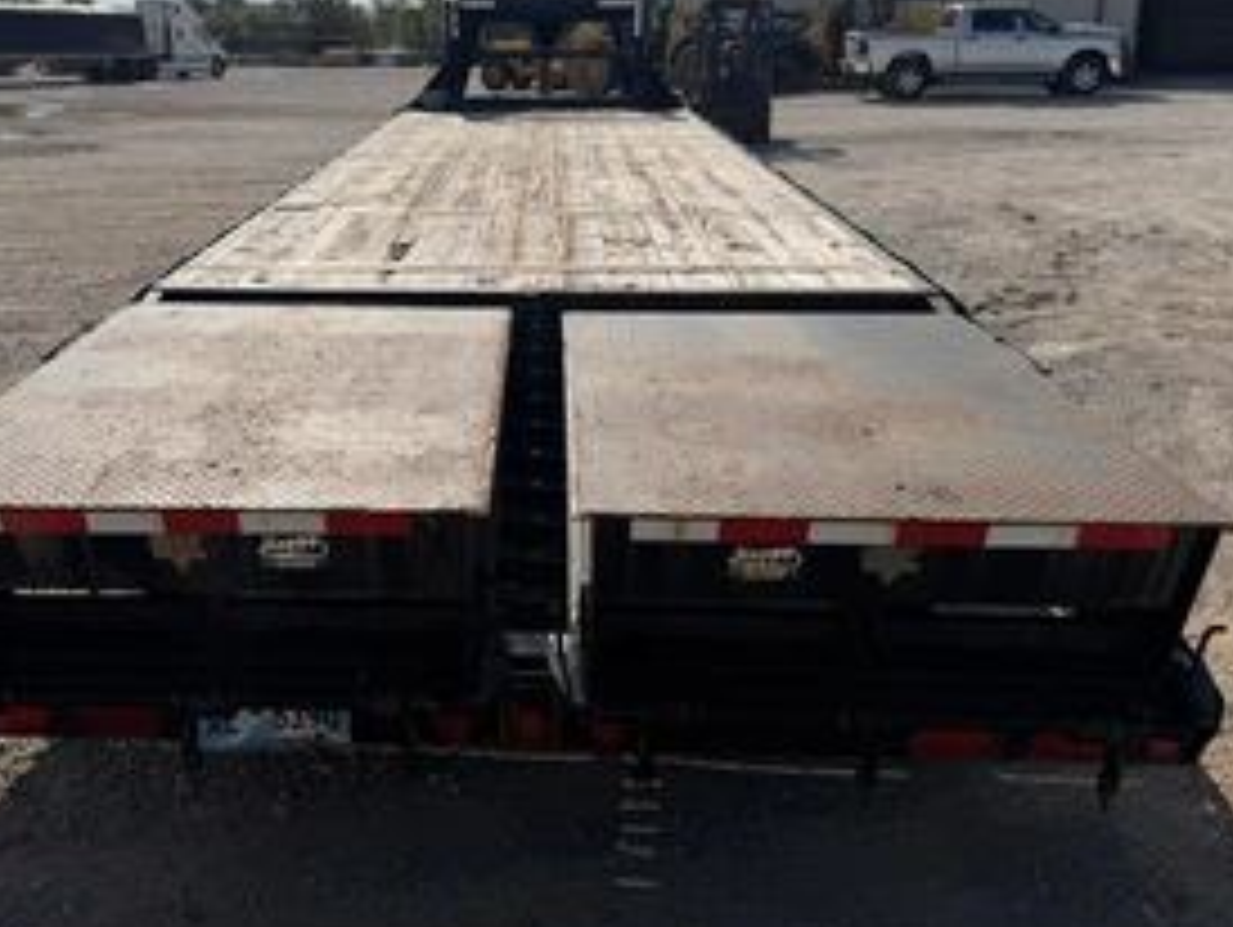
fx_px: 1248
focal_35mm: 35
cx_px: 495
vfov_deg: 40.6
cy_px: 369
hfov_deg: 52.2
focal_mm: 6.76
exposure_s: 1/10309
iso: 80
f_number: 1.78
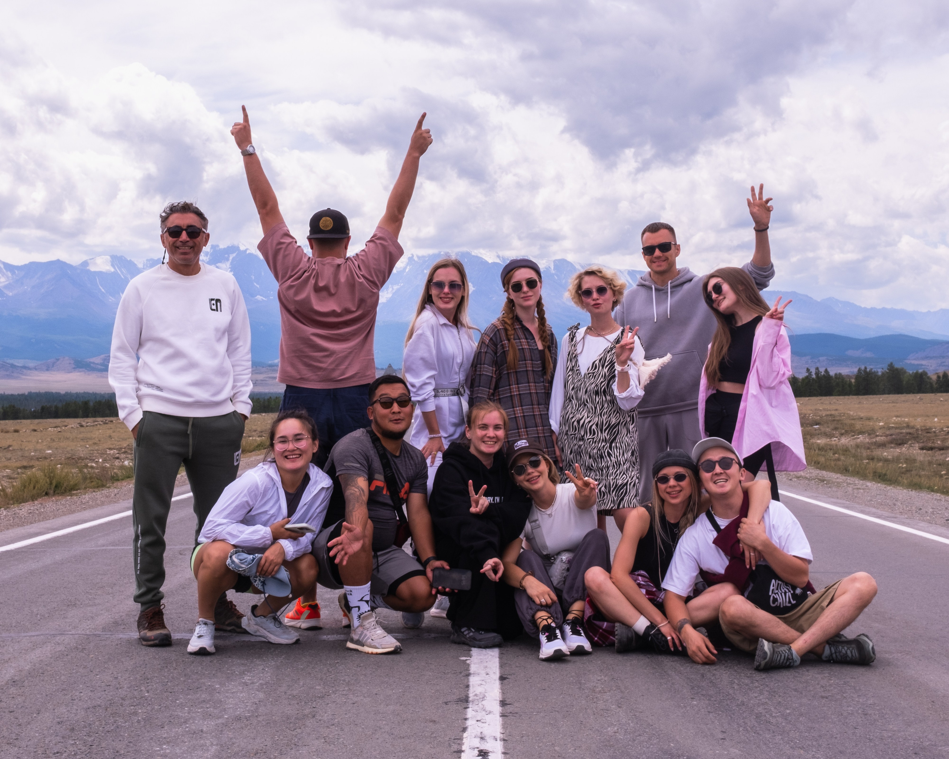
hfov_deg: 36.5
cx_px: 484
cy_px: 306
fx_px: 1439
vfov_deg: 29.5
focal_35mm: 51
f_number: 13
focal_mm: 23
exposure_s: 1/160
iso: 160
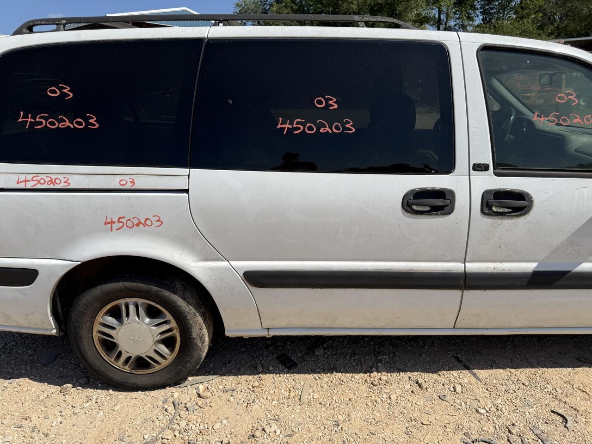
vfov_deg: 56.8
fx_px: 410
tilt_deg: -13.7
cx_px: 296
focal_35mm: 24
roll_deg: +3.5
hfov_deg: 71.6
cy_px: 222
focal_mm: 6.76
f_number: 1.78
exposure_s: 1/6711
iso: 80
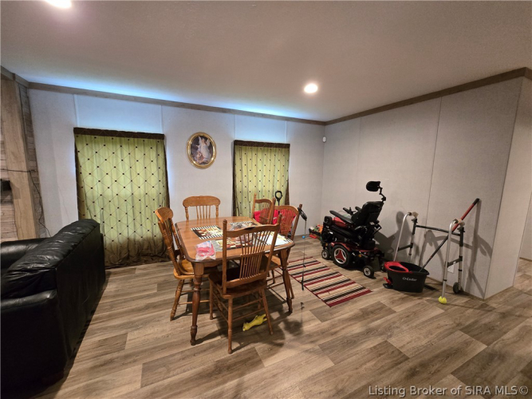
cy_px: 200
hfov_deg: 106.2
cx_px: 266
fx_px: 200
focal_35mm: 13
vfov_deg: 89.9
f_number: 2.2
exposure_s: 1/60
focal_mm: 2.2
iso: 800
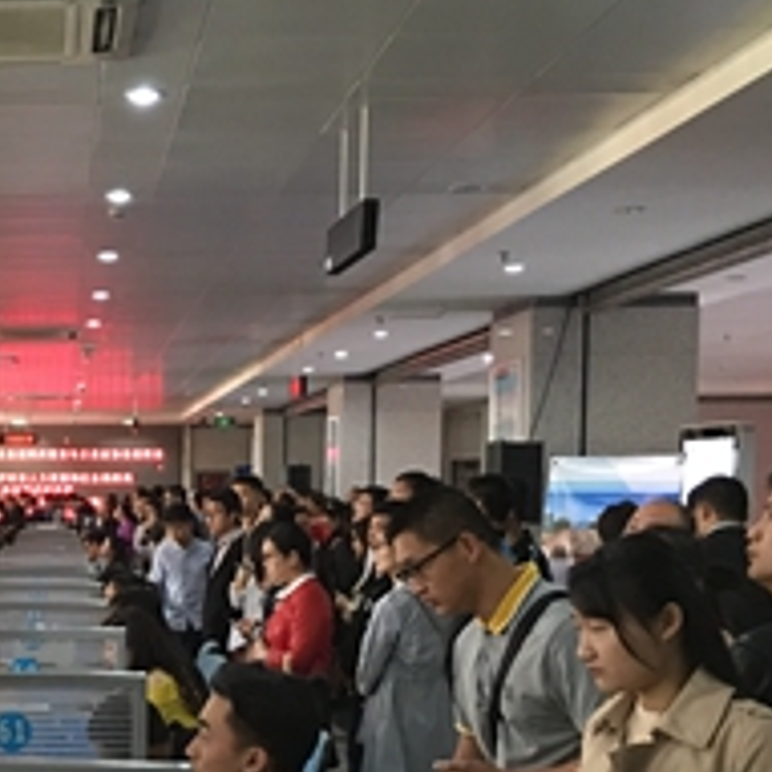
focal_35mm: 67
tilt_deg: -2.6
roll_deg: -0.5
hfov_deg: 24.2
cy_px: 608
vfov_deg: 25.3
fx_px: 1691
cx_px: -49
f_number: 2.2
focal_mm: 4.15
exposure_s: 1/10
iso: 100
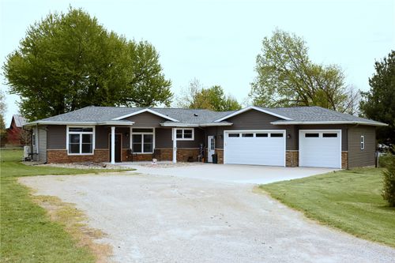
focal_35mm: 40
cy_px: 132
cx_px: 198
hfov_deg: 48.5
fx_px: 439
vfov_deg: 33.4
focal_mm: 40
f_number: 8
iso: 4000
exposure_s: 1/8000
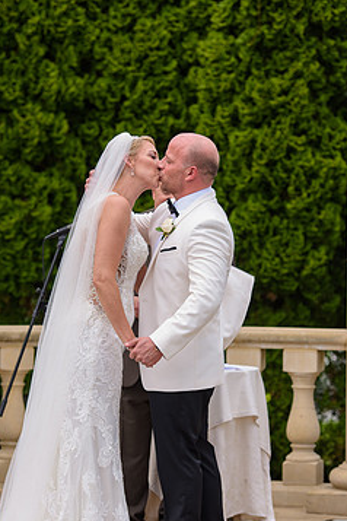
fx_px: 2038
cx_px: 133
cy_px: 315
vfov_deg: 14.5
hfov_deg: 9.7
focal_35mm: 141
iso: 200
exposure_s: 1/250
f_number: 3.2
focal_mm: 112
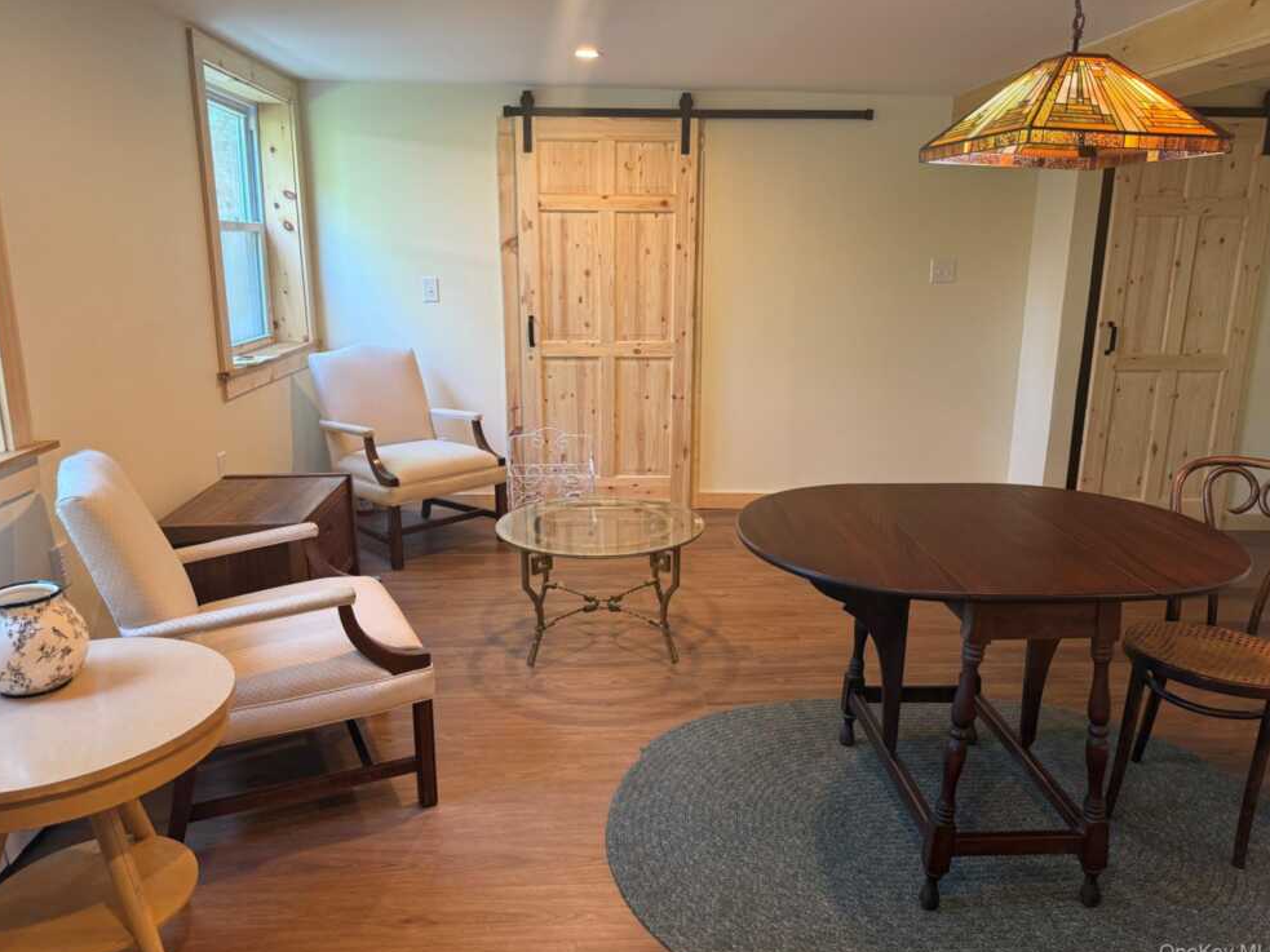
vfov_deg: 54.9
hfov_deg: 69.4
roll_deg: -1.2
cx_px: 629
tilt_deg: -13.7
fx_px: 917
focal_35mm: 25
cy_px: 471
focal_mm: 6.76
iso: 160
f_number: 1.78
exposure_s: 1/60
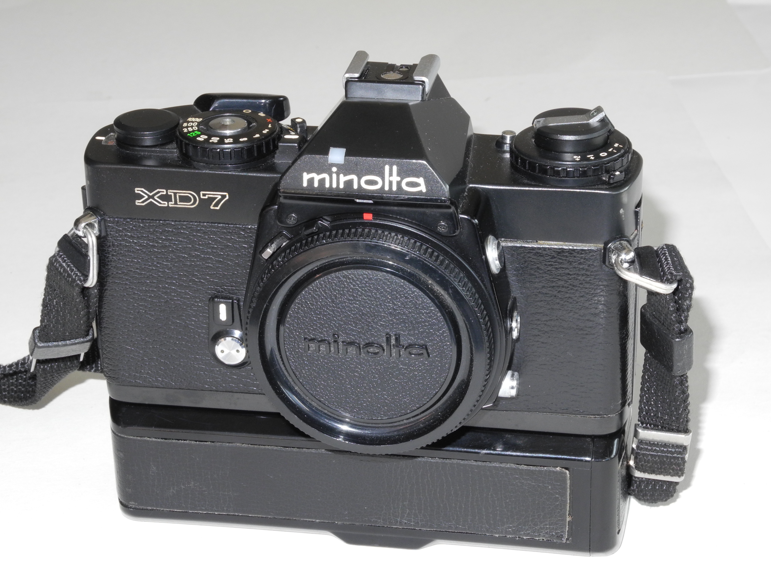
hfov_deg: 23.0
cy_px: 289
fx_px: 1893
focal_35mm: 85
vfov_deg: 17.4
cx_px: 386
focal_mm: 18.1
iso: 200
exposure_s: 1/30
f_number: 8
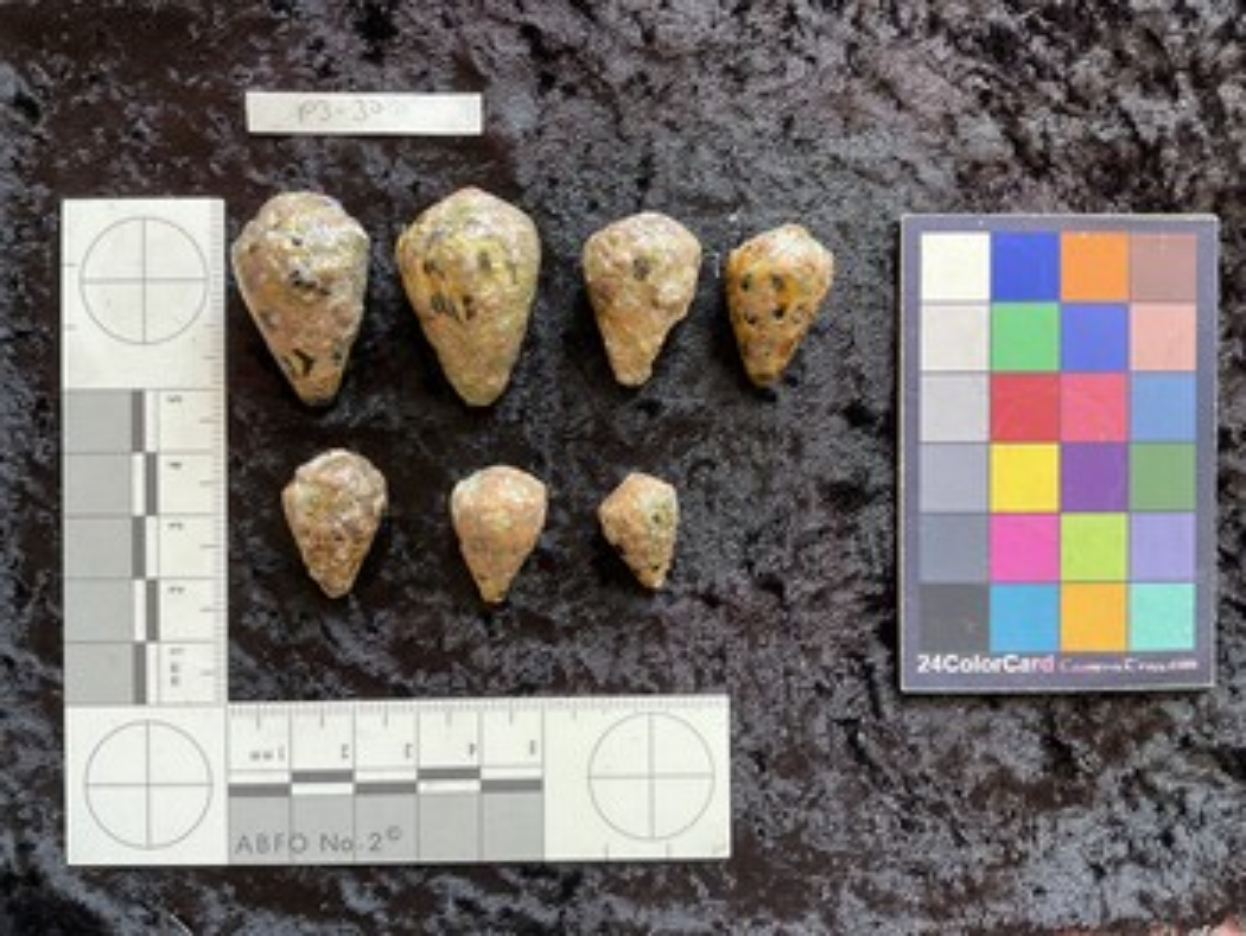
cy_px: 468
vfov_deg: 48.3
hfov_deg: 61.6
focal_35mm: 29
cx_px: 623
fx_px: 1045
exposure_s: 1/60
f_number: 1.8
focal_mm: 3
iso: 80
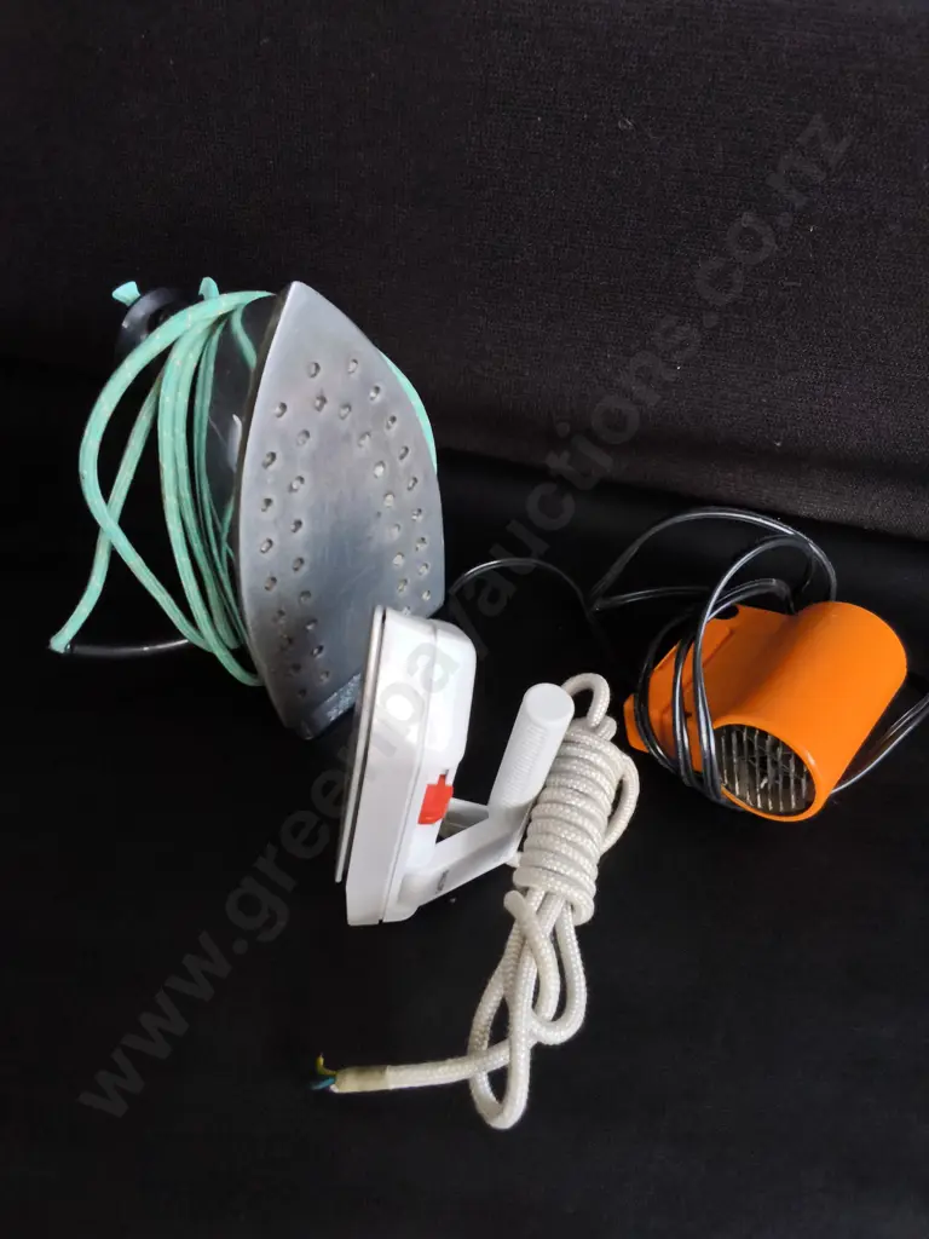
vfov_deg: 65.3
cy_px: 620
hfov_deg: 51.4
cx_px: 464
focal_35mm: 27
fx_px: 966
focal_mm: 2.87
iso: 200
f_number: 2
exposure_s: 1/120
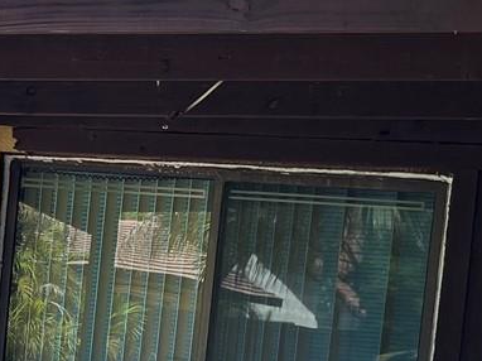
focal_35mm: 109
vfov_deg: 13.2
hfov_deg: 17.7
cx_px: 37
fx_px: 1517
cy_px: 424
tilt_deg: -4.5
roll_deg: -4.7
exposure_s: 1/928
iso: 50
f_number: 1.6
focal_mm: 5.1
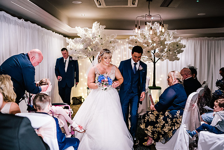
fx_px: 222
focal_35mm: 36
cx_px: 112
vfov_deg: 37.2
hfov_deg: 53.5
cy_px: 75
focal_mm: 35
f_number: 1.4
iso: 2500
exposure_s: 1/250
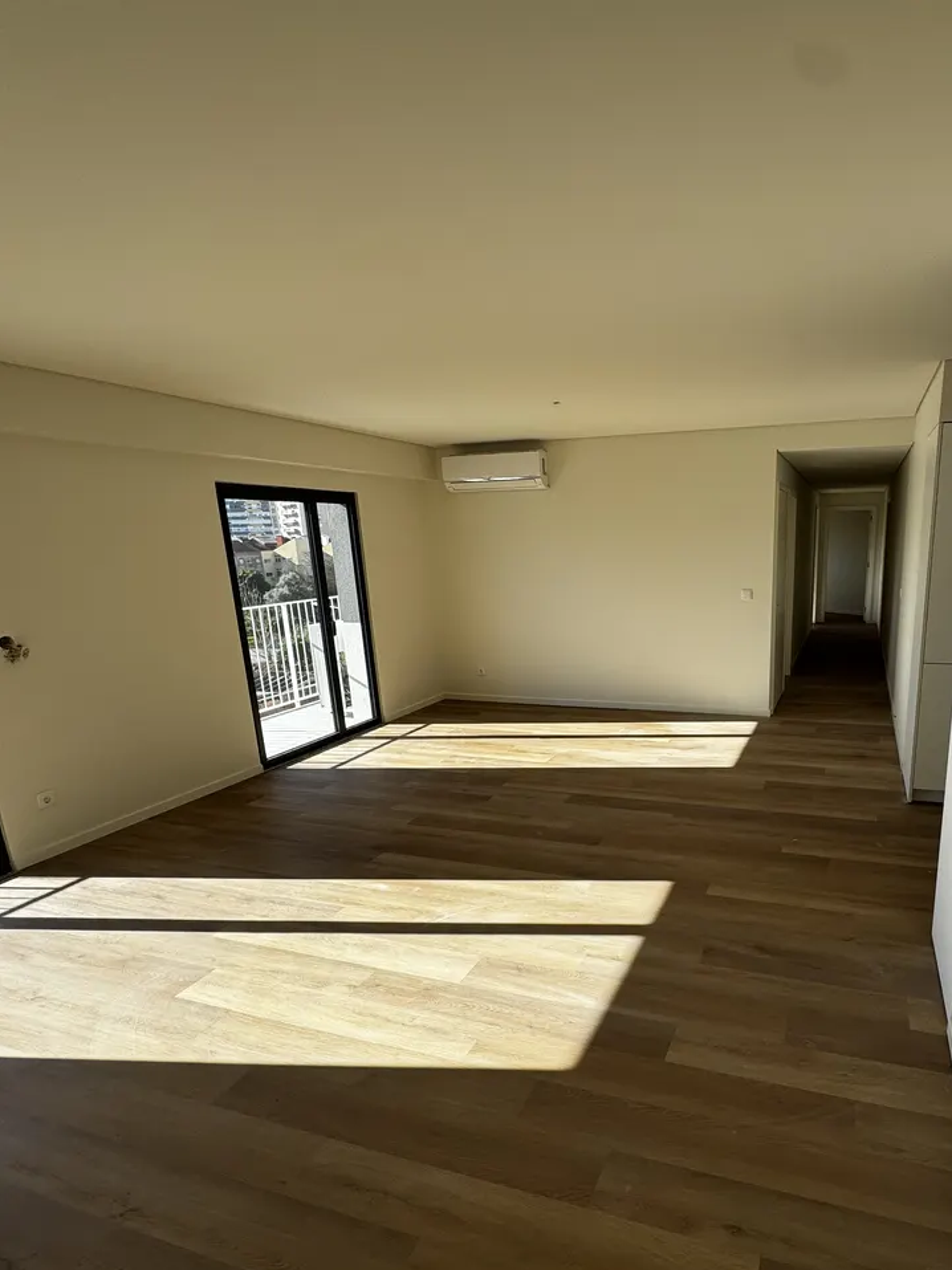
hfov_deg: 66.5
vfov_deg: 84.3
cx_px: 645
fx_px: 697
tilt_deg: -15.5
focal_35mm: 19
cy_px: 708
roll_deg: +0.6
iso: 40
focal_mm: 2.22
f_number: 2.2
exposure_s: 1/556
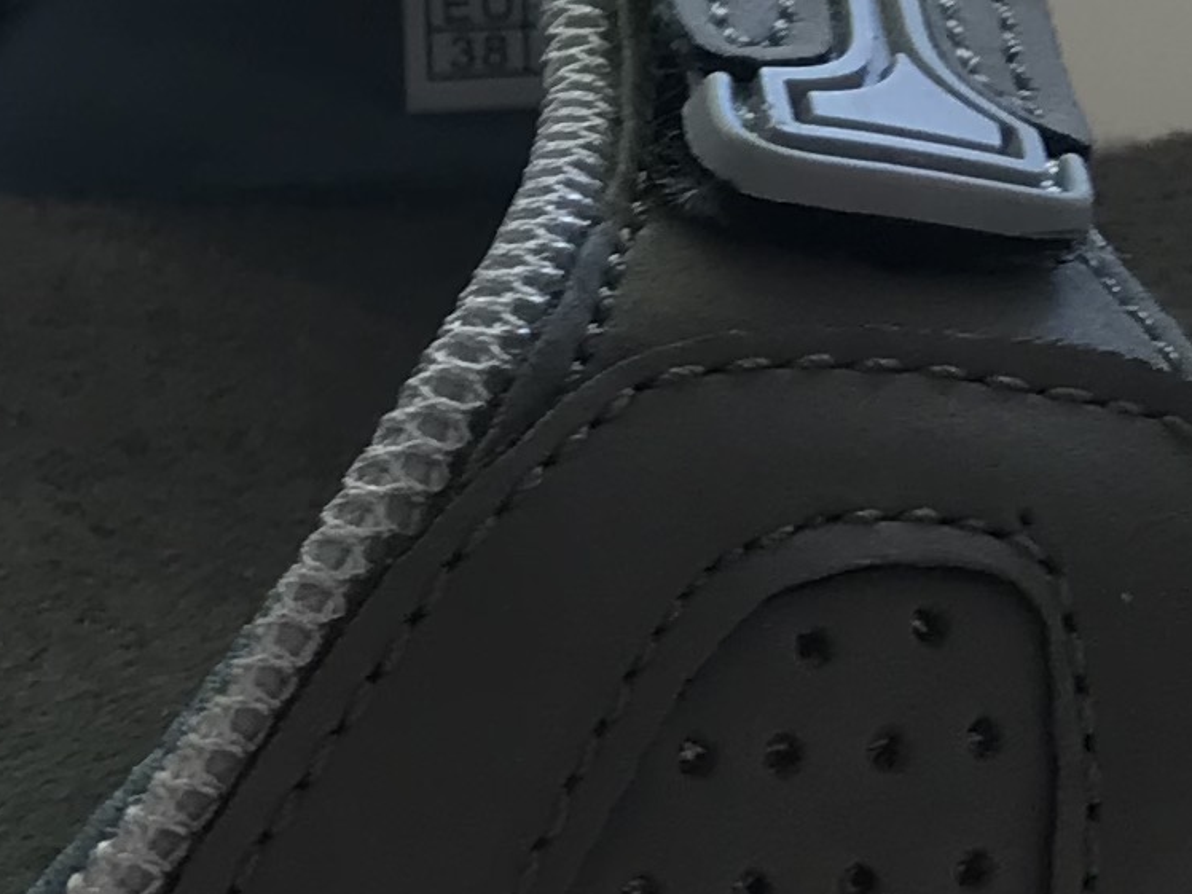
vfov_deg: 9.8
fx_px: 5200
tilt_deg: -29.9
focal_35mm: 151
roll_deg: +2.1
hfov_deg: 12.5
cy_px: 459
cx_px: -558
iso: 25
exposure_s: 1/50
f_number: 1.8
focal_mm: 3.99
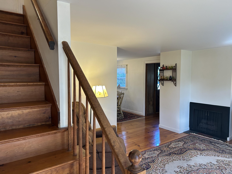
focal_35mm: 26
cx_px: 116
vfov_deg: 53.1
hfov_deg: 67.3
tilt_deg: -4.3
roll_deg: +0.1
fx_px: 174
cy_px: 87
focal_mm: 5.7
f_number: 1.5
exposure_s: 1/120
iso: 125
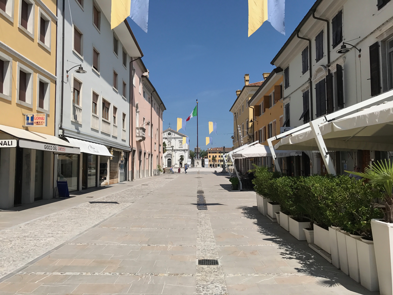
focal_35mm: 28
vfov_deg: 49.7
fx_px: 318
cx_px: 196
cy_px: 148
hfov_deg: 63.4
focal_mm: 3.99
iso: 20
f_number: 1.8
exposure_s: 1/4000
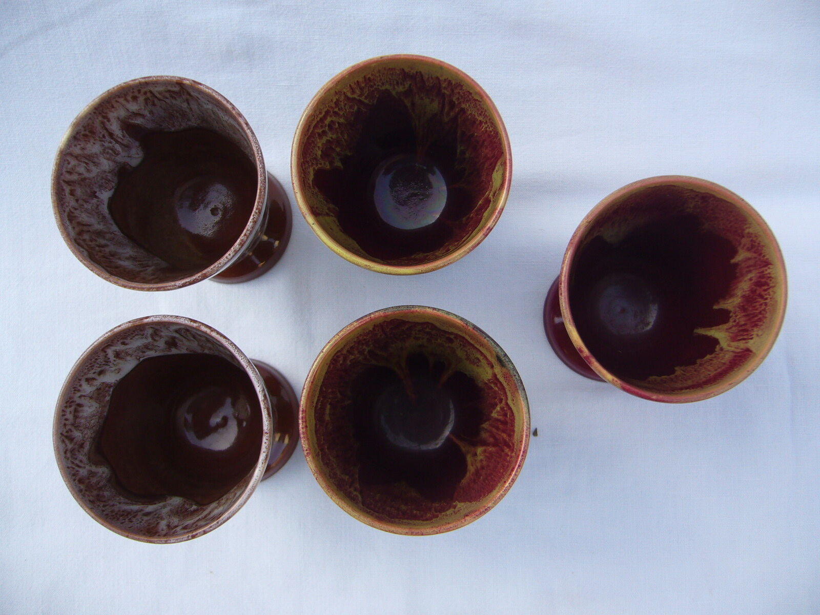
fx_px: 829
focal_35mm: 35
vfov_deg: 40.7
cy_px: 308
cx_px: 410
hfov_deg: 52.6
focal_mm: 5.8
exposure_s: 1/200
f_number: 2.8
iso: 80
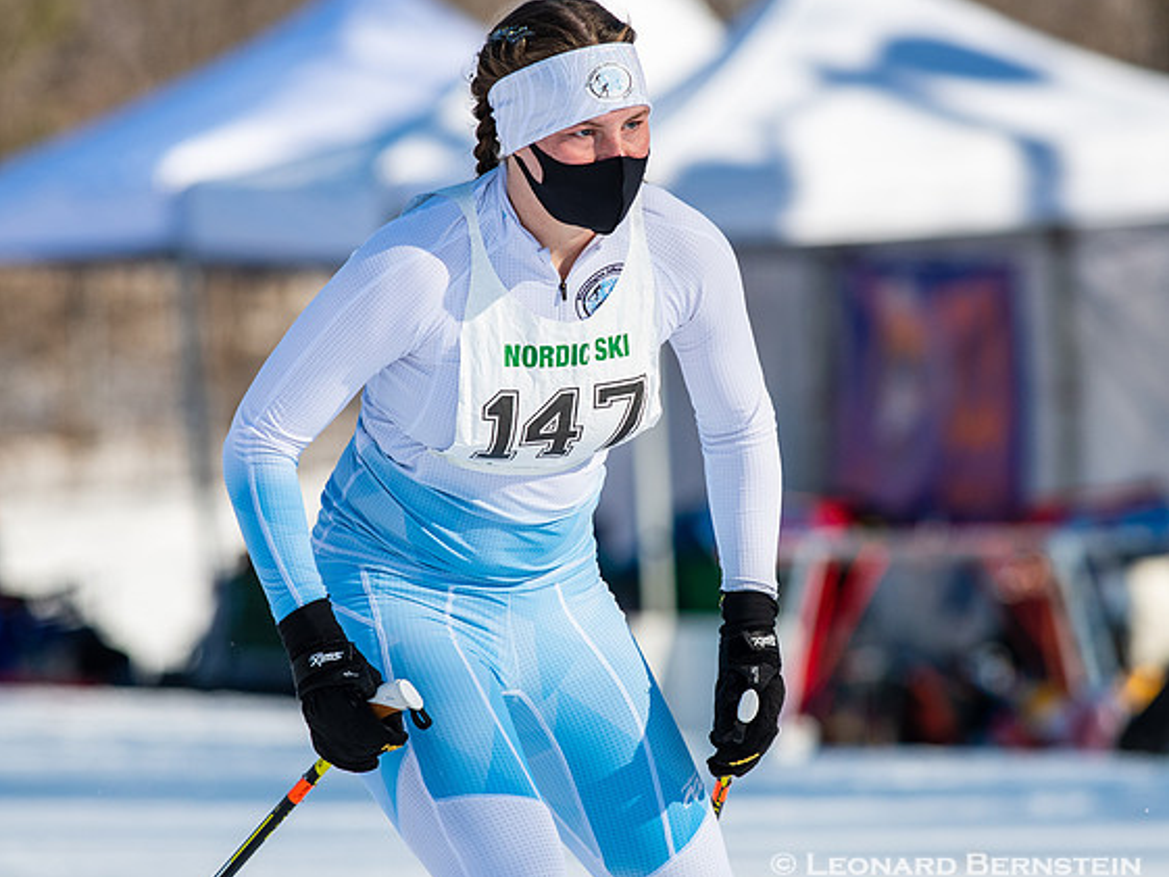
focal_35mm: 521
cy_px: 444
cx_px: 648
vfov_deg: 2.9
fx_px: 17598
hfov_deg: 3.8
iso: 400
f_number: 5.6
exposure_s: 1/2000
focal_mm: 300
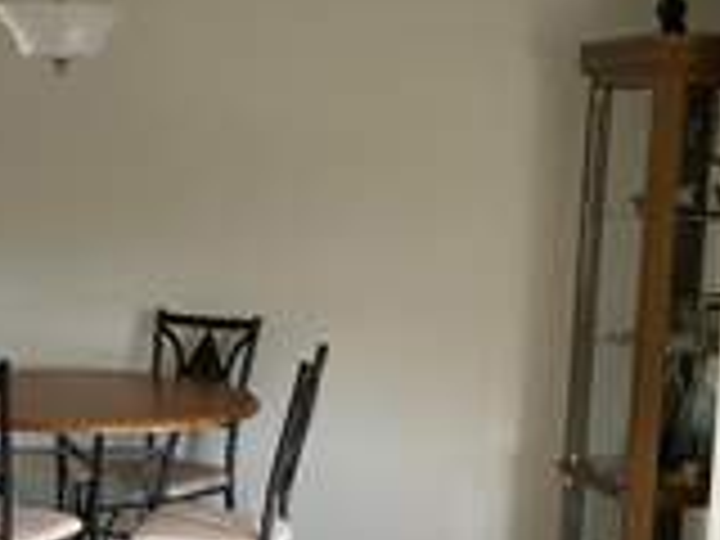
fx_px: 1622
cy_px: 362
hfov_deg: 23.7
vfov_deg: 18.8
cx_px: -32
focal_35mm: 78
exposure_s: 1/60
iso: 250
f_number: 1.6
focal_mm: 4.2
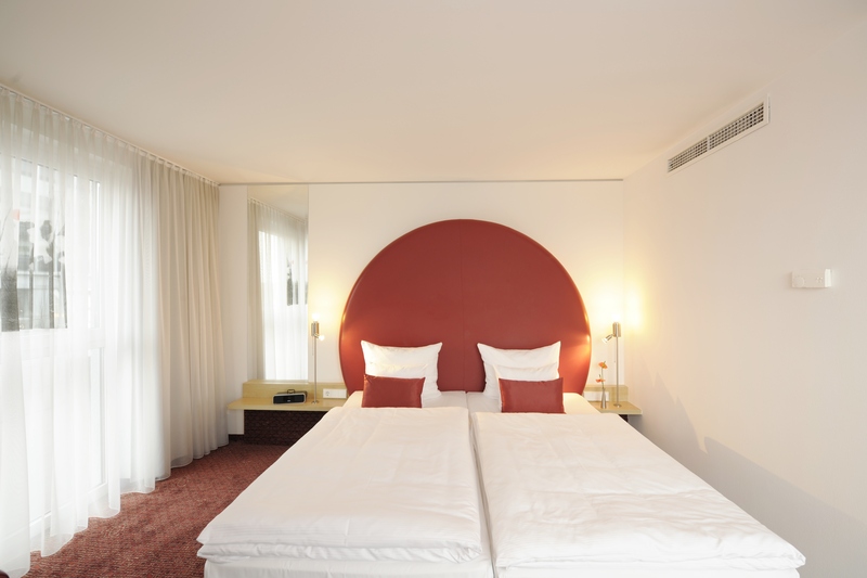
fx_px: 337
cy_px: 289
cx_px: 434
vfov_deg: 81.2
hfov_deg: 104.3
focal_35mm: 14
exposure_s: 1/5
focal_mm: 14
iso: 100
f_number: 6.3
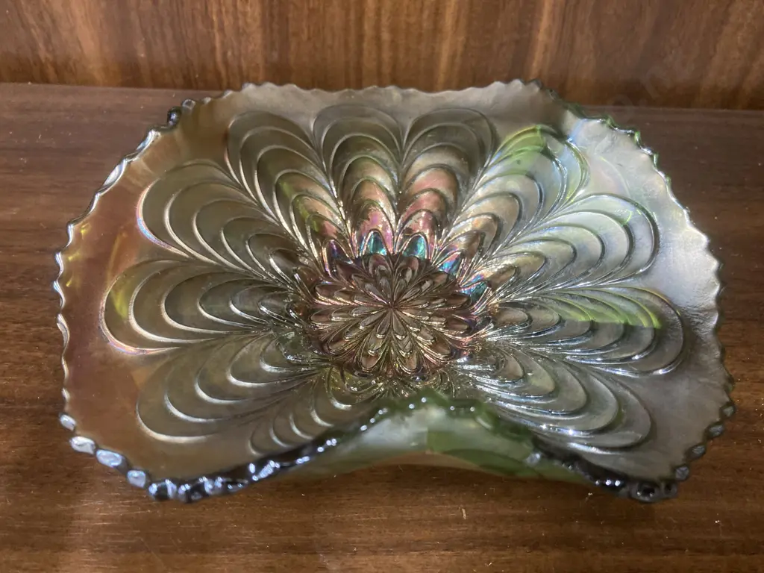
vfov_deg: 49.7
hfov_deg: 63.4
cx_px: 382
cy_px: 286
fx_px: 618
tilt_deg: -46.5
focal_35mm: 28
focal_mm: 3.99
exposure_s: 1/25
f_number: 1.8
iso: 400
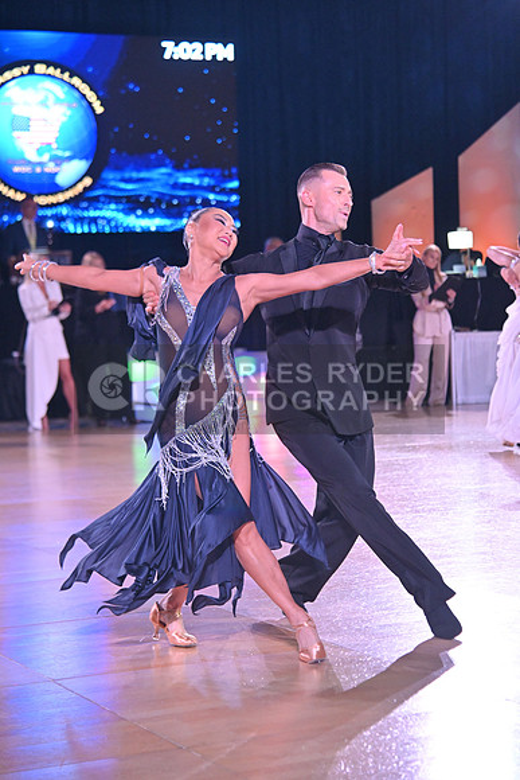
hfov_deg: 16.1
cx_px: 260
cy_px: 390
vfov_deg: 23.9
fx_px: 1840
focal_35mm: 85
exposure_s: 1/400
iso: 3200
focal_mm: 85
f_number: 7.1
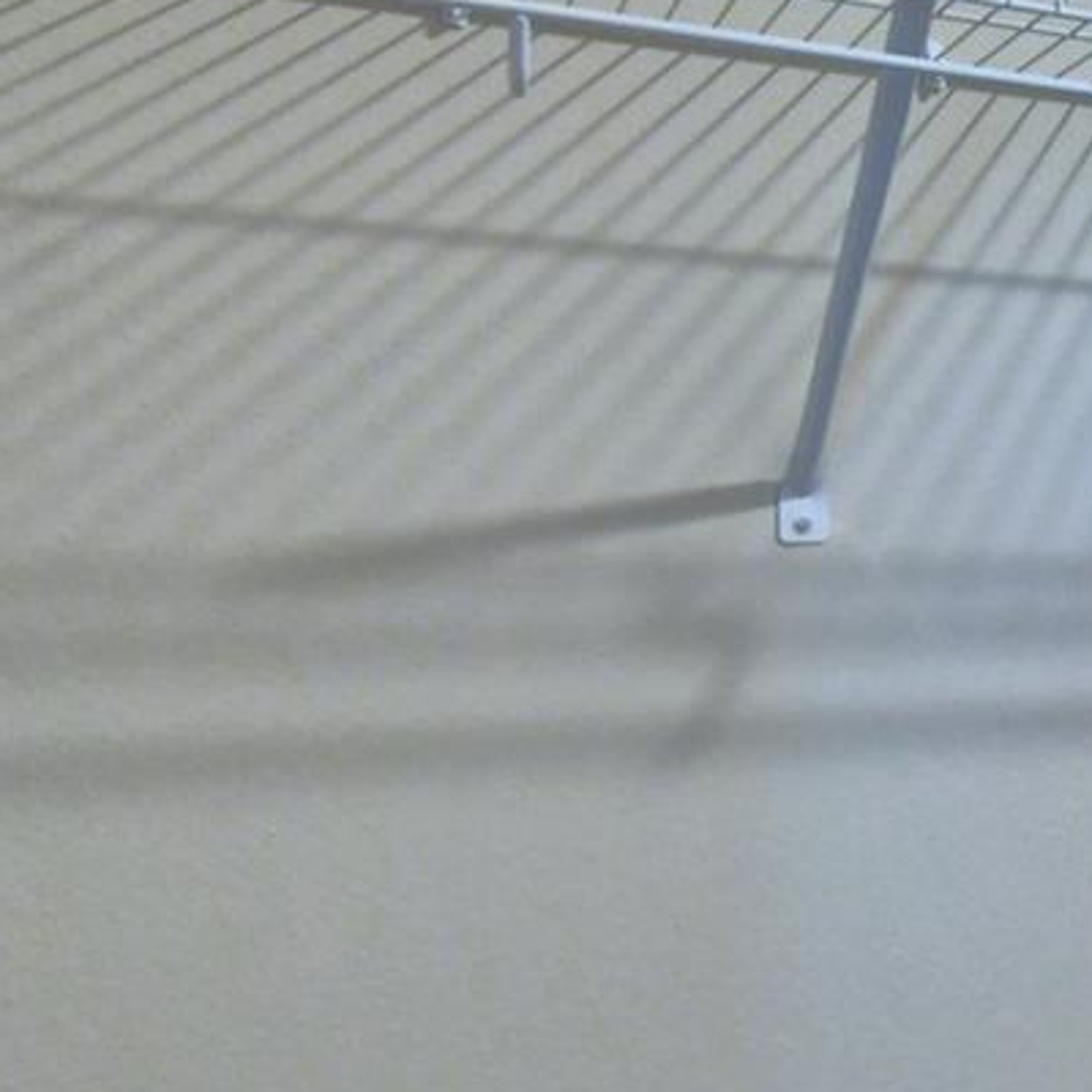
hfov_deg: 23.1
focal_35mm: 51
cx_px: 1826
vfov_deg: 33.3
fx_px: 1820
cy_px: 461
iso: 400
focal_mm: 10
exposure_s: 1/50
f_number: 4.5
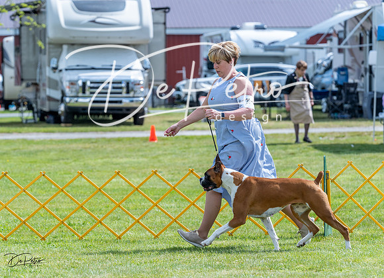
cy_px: 158
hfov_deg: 10.8
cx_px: 183
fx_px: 2026
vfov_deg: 7.9
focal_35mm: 185
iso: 400
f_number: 5
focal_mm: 147
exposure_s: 1/1600
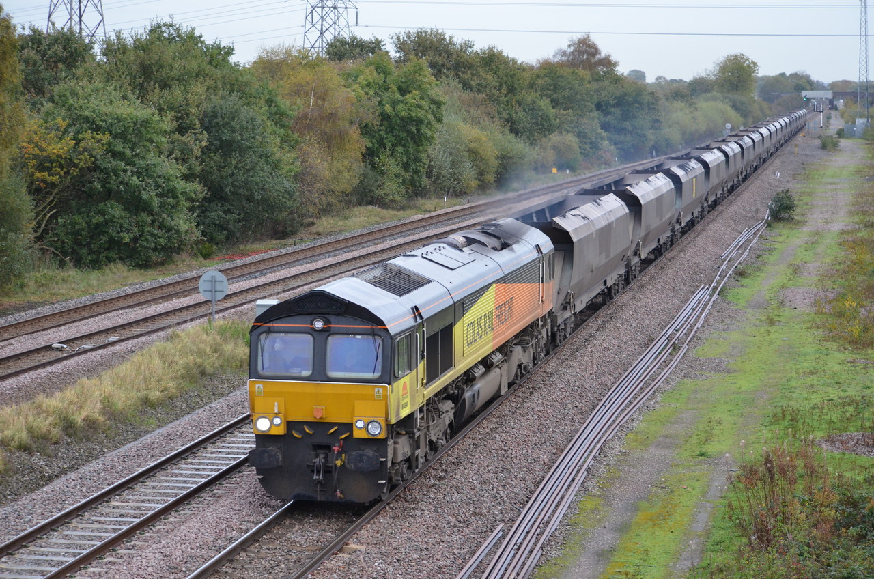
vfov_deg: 16.5
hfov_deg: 24.7
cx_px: 437
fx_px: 1999
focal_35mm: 82
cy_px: 290
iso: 900
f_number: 4.5
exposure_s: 1/500
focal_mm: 55
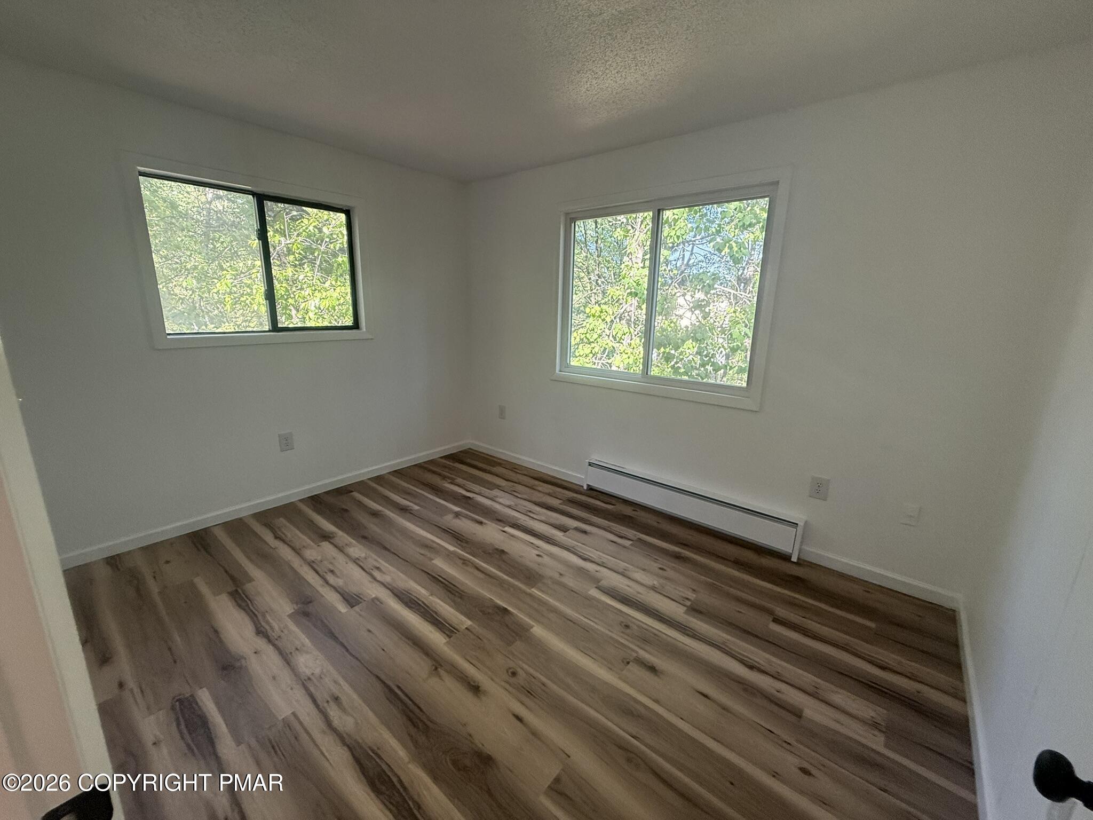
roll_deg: -1.5
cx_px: 546
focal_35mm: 14
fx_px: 442
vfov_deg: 85.7
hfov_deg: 102.1
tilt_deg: -13.0
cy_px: 410
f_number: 2.2
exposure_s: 1/120
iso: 200
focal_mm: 2.22
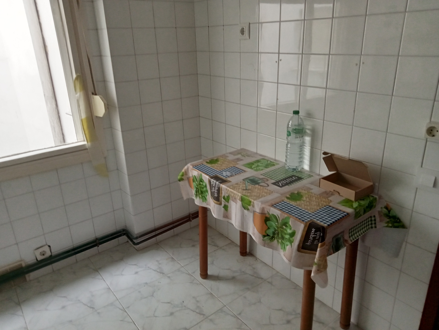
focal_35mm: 28
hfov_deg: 63.4
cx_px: 220
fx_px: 355
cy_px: 165
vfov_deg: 49.7
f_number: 2.2
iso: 457
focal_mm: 3.46
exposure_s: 1/33.3
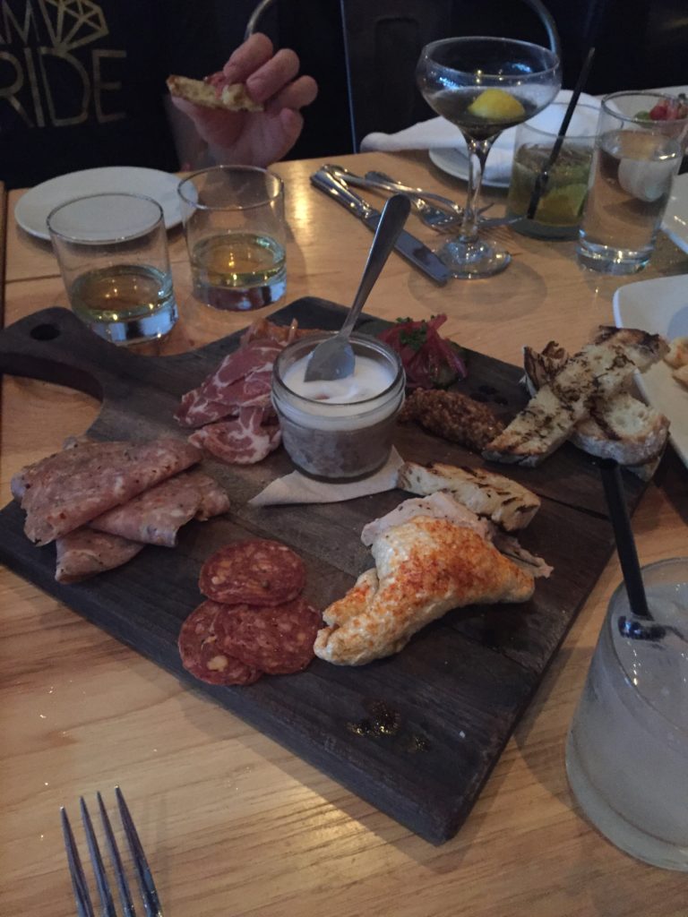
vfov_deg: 61.7
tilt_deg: -41.8
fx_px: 769
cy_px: 458
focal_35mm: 29
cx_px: 344
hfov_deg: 48.2
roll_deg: -2.5
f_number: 2.2
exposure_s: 1/15
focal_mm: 4.15
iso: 640
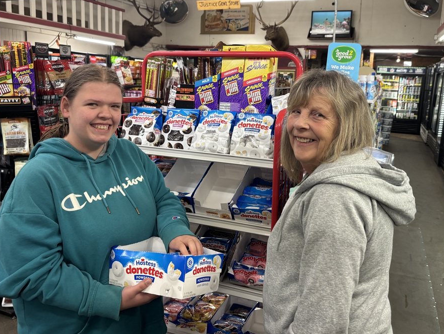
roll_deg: -1.5
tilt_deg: -10.3
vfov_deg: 46.7
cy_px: 149
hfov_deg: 59.8
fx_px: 385
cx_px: 242
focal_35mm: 30
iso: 125
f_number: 1.6
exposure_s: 1/60
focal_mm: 5.96
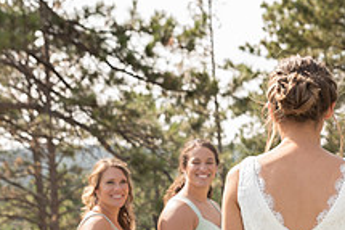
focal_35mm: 124
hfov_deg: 16.3
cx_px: 300
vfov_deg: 10.9
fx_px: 1187
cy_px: 228
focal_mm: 46
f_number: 4.5
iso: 80
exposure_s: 1/160
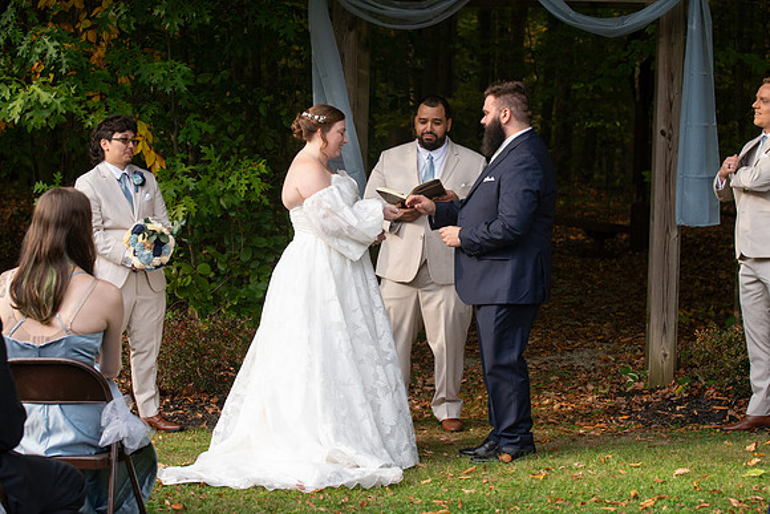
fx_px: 1701
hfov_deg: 25.5
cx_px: 369
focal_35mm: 80
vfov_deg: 17.2
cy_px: 252
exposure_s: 1/800
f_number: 4.5
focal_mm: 75
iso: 640
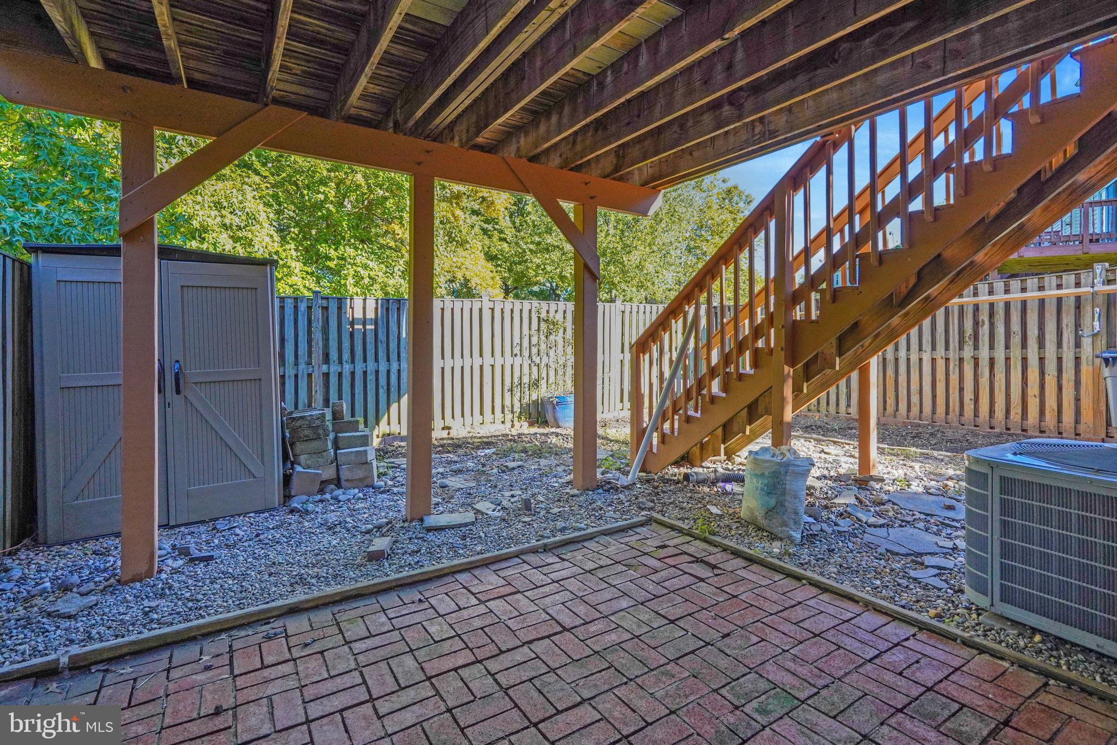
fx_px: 496
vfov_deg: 73.7
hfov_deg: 96.7
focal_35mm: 16
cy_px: 372
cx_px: 558
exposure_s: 1/250
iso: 1250
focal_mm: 16
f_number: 8
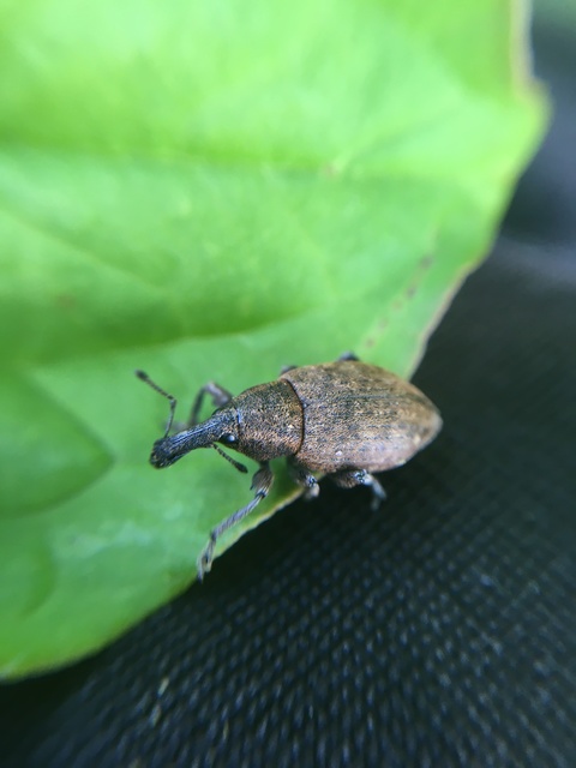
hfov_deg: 48.2
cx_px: 288
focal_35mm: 29
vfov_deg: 61.7
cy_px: 384
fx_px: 643
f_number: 2.2
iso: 32
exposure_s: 1/33
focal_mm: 4.15
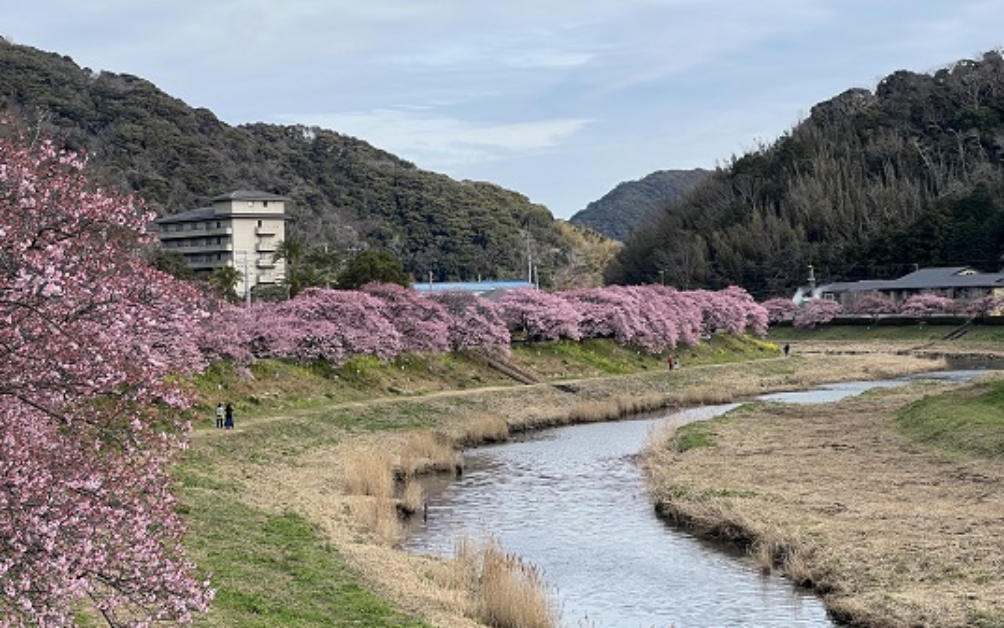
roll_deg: +0.9
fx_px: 2244
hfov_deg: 25.2
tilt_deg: +0.5
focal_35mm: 82
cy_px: 315
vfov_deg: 15.9
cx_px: 503
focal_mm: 9
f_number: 2.8
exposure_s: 1/349
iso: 32
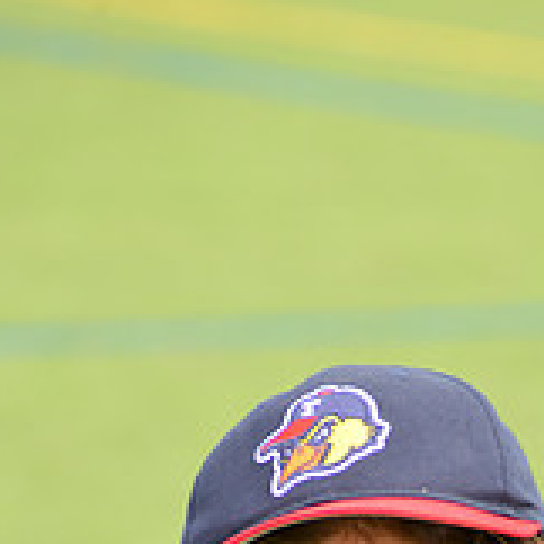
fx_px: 10917
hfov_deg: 2.9
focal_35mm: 614
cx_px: 444
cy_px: 835
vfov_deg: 2.8
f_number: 8
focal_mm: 200
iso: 250
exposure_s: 1/200
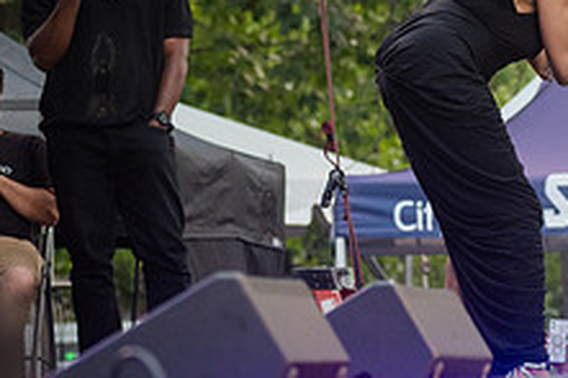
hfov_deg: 7.8
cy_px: 73
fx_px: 4146
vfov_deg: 5.2
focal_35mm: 263
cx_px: 599
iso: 2500
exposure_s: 1/400
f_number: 4
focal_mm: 100
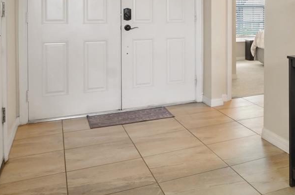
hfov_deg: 39.6
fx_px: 363
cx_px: 288
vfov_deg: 28.1
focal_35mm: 44
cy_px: -5
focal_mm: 11
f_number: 8
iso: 200
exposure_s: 1
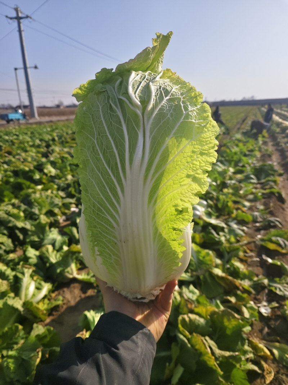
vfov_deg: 73.9
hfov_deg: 58.9
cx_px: 144
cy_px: 192
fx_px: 255
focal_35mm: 23
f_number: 1.75
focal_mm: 5.5
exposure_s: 1/8929
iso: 71
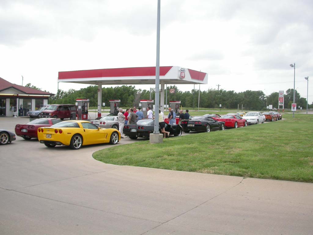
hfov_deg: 49.0
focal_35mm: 38
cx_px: 156
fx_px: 344
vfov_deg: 37.7
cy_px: 118
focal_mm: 7.85
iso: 100
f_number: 2.6
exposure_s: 1/1000
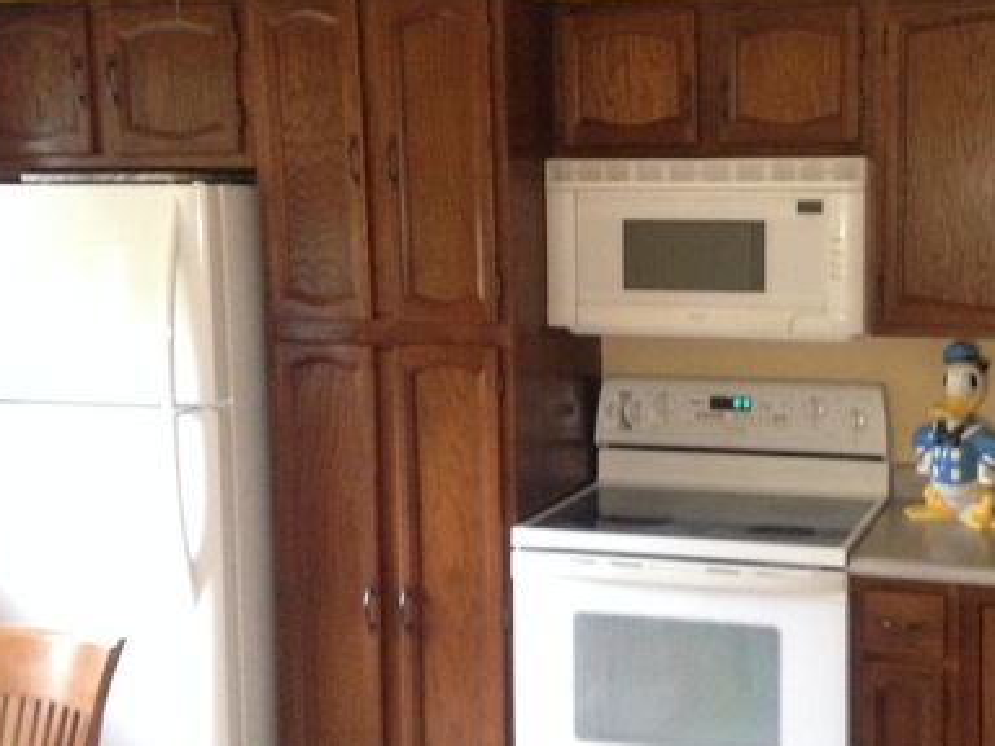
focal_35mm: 55
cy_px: 365
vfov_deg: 26.6
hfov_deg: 34.4
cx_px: 715
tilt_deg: -7.8
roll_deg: +0.0
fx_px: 1581
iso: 640
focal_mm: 4.12
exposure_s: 1/15
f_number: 2.4
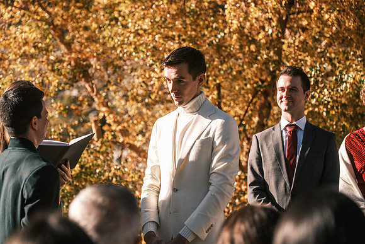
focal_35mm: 121
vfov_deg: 11.3
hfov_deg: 16.9
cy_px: 122
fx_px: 1227
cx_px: 182
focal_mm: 80.4
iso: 200
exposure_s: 1/1700
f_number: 2.8
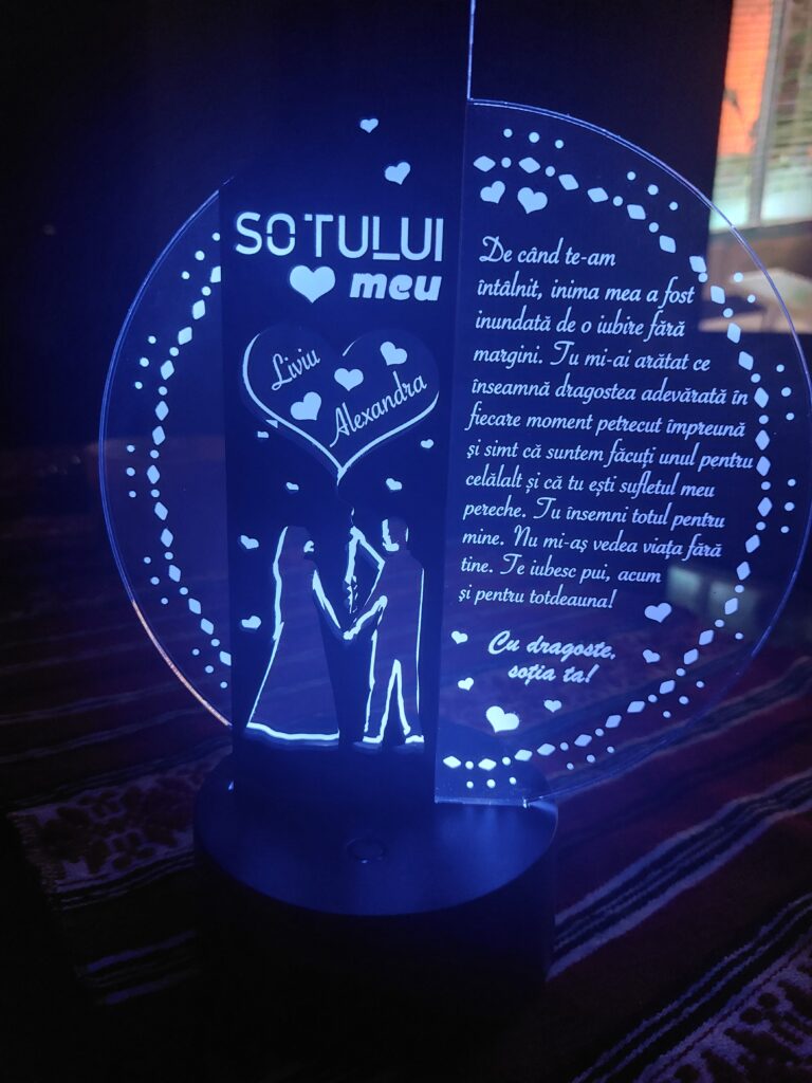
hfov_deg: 54.9
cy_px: 542
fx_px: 782
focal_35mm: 25
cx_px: 406
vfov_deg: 69.4
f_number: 1.8
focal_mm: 5.23
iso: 640
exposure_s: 1/25
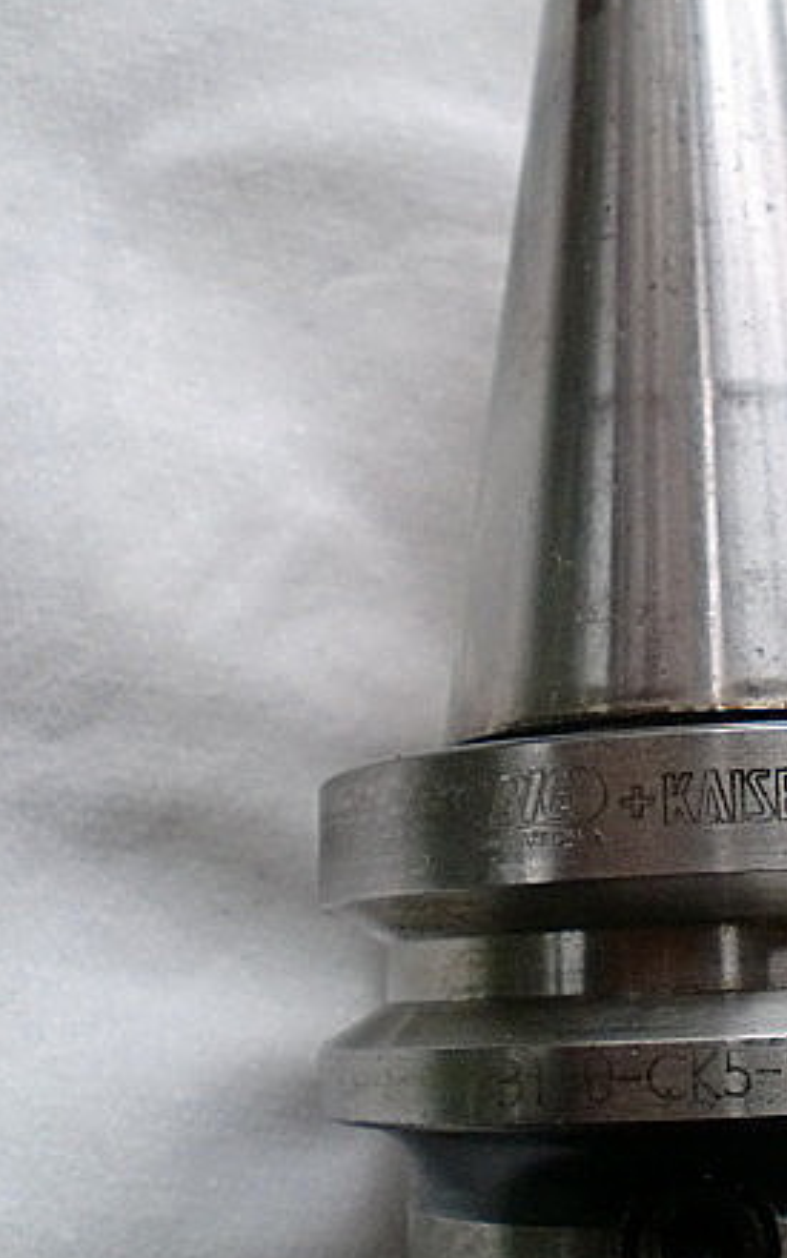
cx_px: 721
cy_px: 606
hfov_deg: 23.3
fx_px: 1853
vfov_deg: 37.5
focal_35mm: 54
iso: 200
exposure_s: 1/60
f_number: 3.1
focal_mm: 6.3
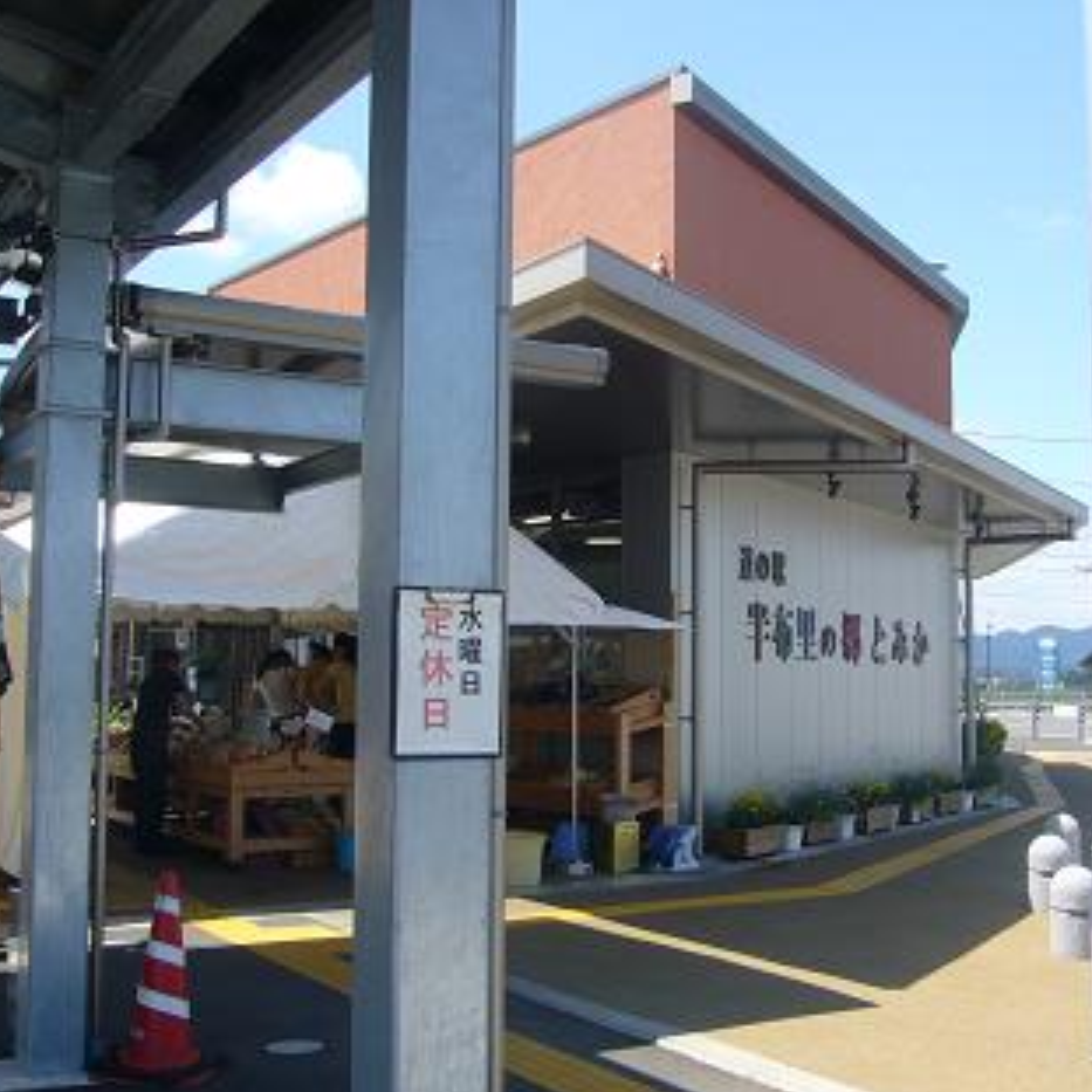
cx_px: 606
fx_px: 1499
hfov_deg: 40.0
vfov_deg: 40.0
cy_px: 553
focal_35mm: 42
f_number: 5.6
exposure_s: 1/320
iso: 80
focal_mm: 5.8
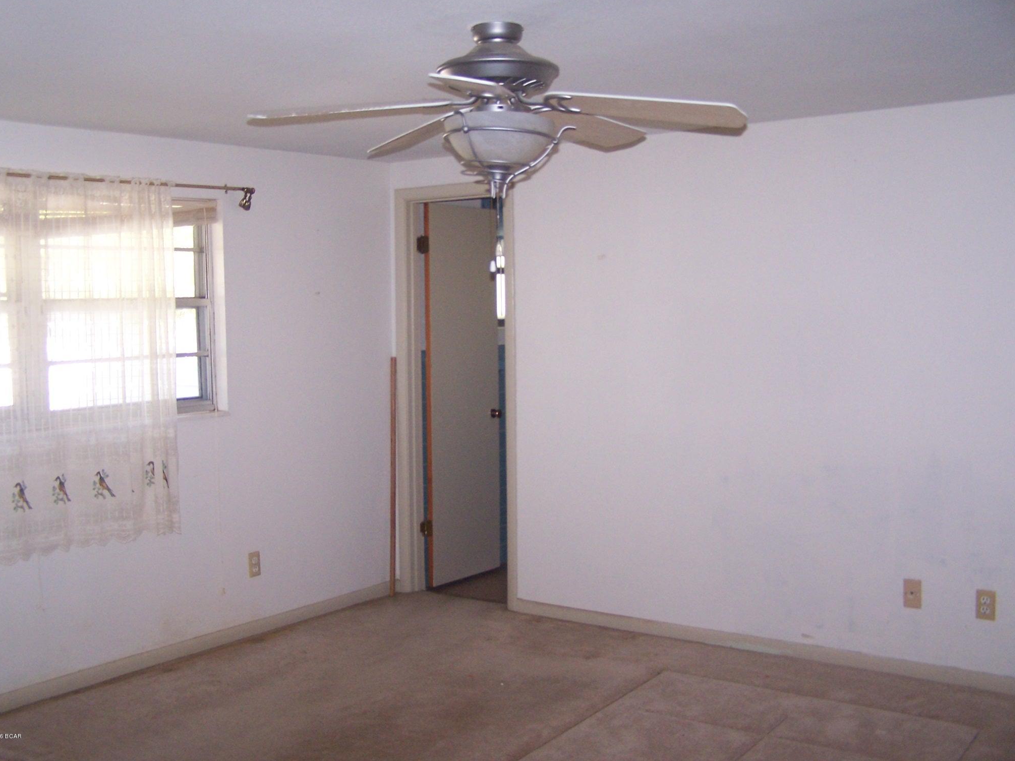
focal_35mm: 39
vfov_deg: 36.8
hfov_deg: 47.9
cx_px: 502
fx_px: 1144
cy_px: 371
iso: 140
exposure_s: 1/60
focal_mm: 6.3
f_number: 2.8
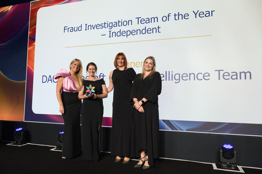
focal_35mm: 28
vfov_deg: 47.1
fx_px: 200
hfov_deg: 66.4
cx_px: 131
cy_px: 87
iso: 3200
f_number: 8
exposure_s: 1/250
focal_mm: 27.5
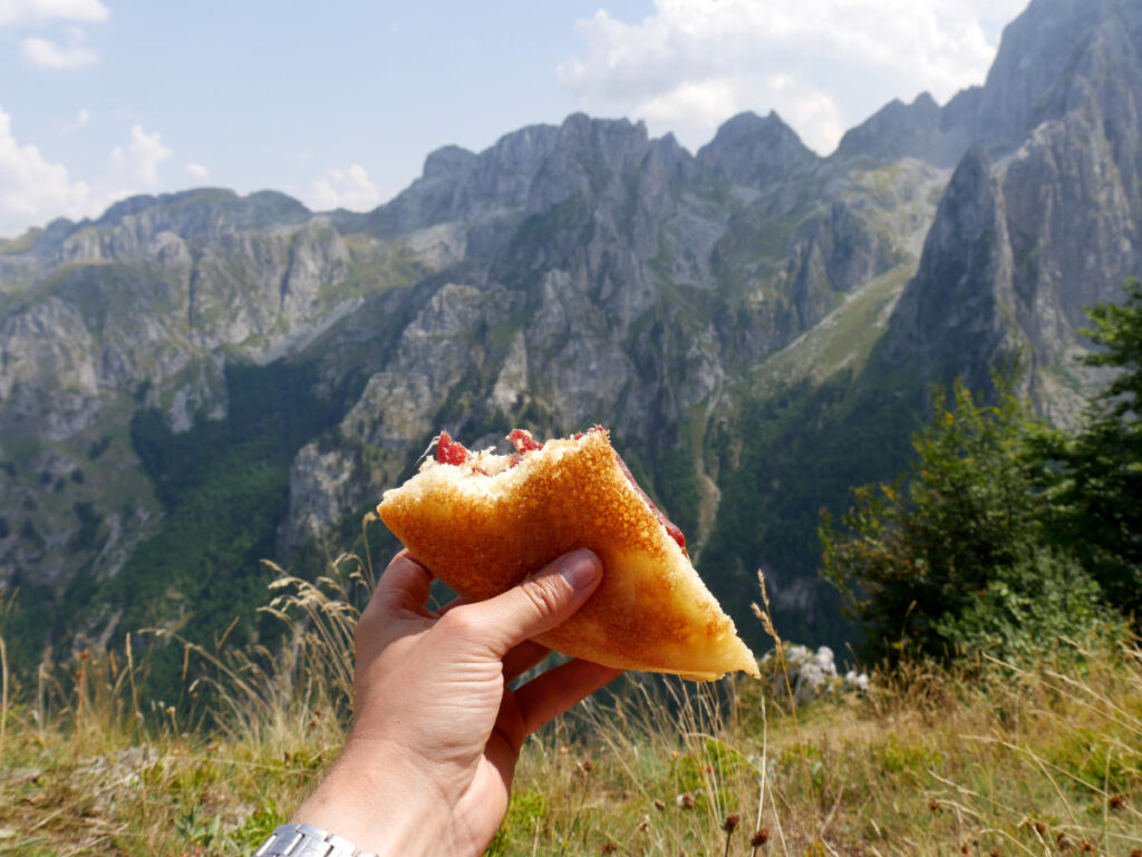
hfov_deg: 59.9
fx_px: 990
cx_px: 571
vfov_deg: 46.8
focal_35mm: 30
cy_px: 428
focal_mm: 15
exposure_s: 1/400
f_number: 8
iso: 200
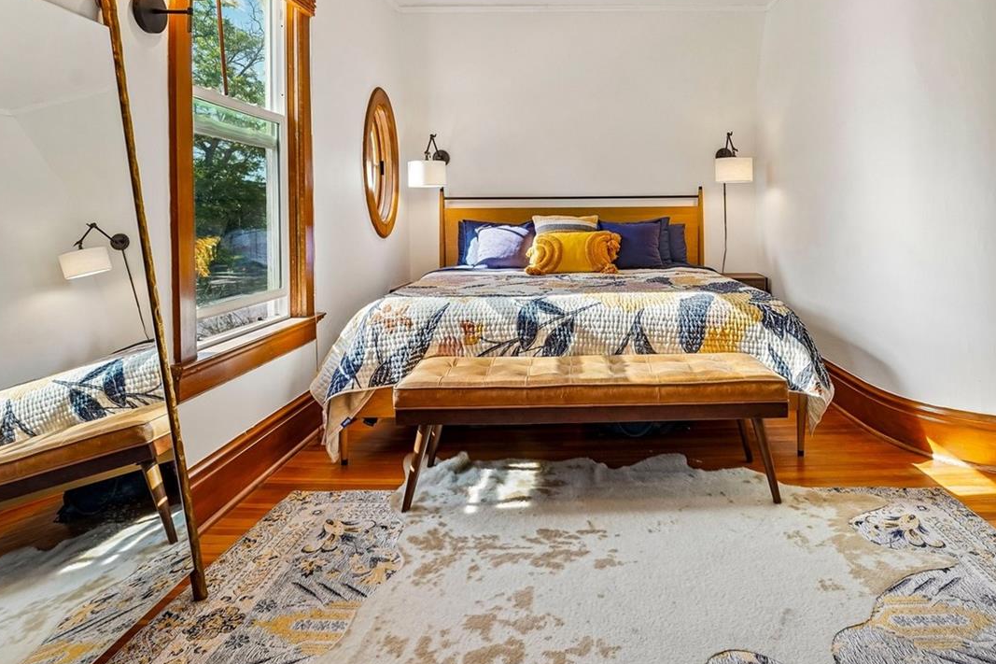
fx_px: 581
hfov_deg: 80.2
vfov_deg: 58.4
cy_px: 231
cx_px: 600
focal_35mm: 21
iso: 160
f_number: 8
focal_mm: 14
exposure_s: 1/30
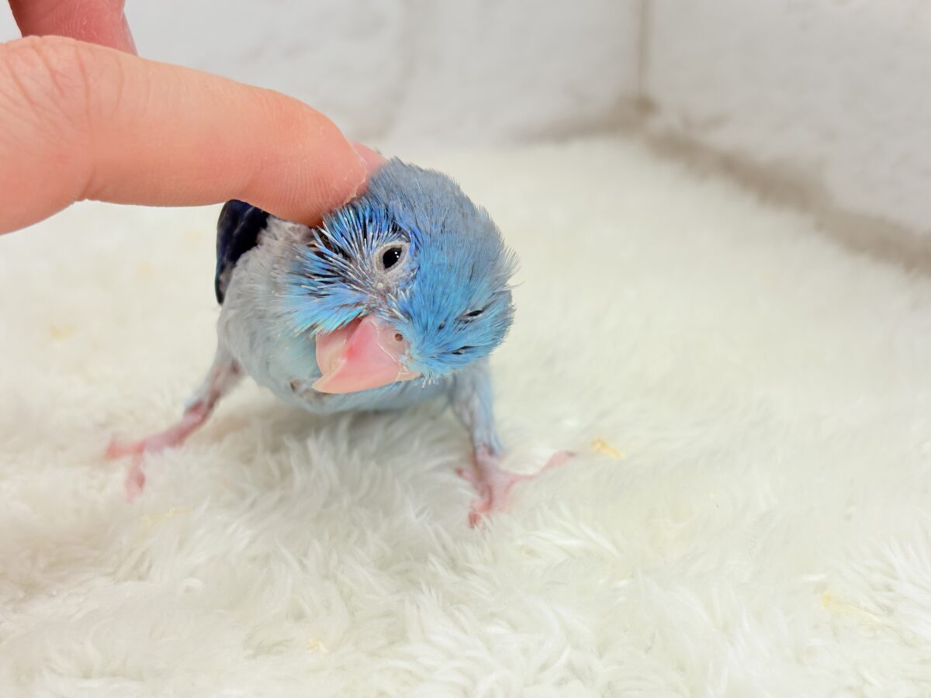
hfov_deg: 36.8
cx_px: 466
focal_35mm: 52
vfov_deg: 28.0
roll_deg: +2.7
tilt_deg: -21.9
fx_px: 1399
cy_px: 349
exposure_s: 1/100
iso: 80
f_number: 1.6
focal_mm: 5.96
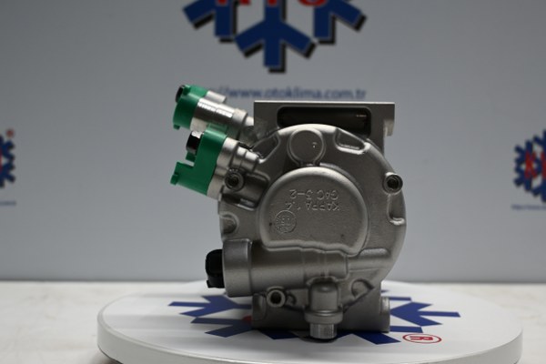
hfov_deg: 43.6
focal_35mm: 45
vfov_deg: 29.9
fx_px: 682
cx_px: 273
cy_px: 182
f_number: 4.8
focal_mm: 30
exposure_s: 1/50
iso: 320
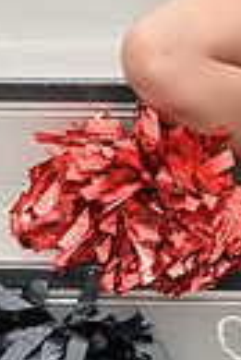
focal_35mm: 228
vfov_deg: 8.9
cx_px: 305
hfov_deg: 6.0
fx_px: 2283
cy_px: -97
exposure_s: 1/1250
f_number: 5.6
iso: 800
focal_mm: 66
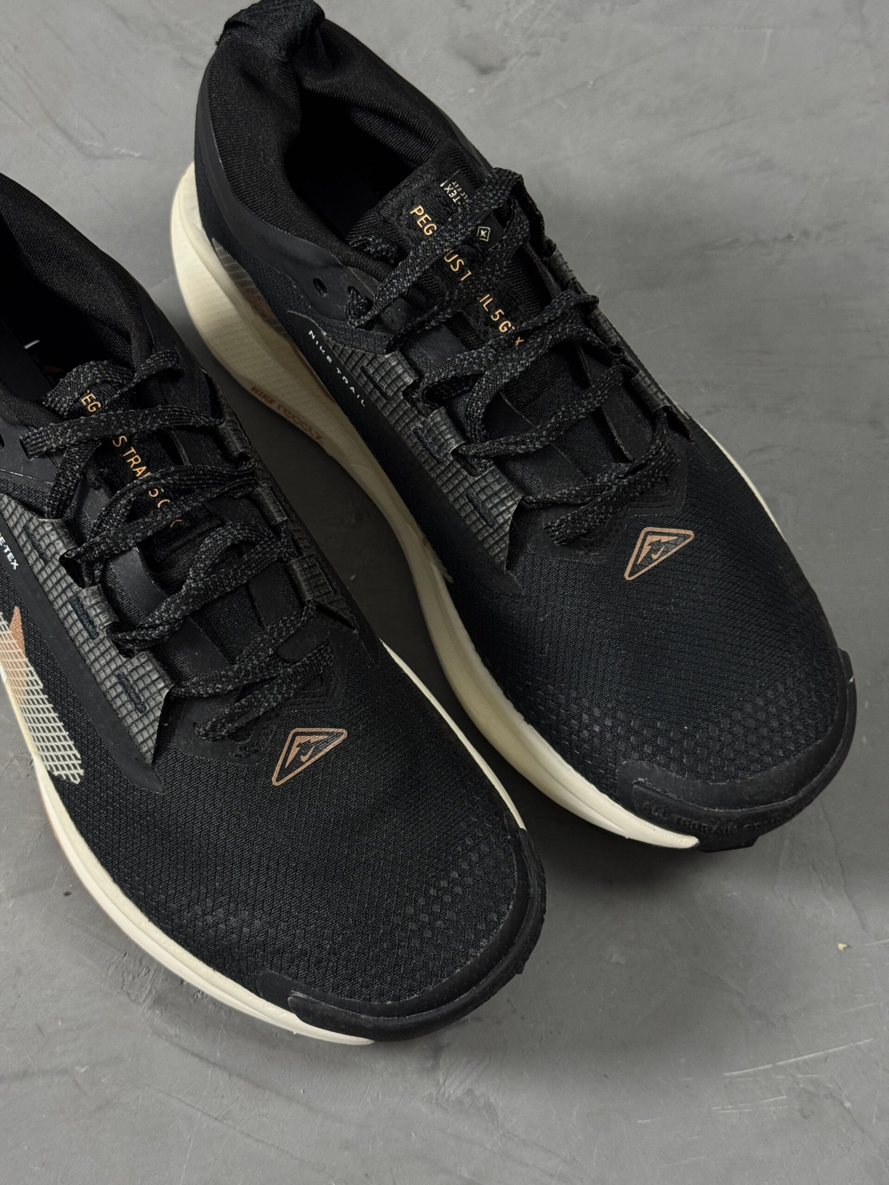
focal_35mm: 48
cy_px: 592
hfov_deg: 30.3
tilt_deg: -62.6
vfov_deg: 39.7
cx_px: 444
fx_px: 1644
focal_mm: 6.76
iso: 200
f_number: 1.78
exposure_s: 1/60
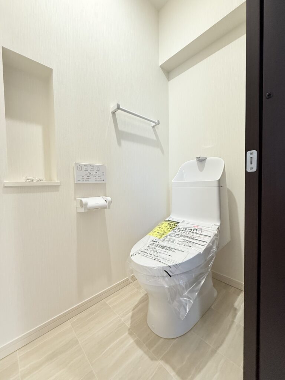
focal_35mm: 14
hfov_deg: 85.7
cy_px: 190
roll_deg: +0.0
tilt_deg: -1.5
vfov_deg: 102.1
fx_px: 154
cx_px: 142
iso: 320
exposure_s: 1/78
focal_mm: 2.22
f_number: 2.2
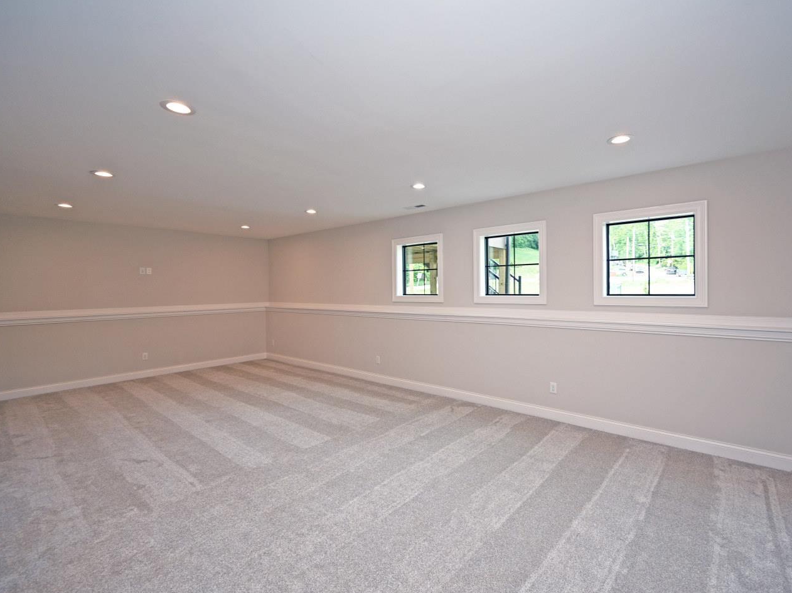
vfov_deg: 78.1
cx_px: 433
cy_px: 289
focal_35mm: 16
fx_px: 366
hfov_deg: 94.2
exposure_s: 1/80
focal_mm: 14
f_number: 4.5
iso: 200
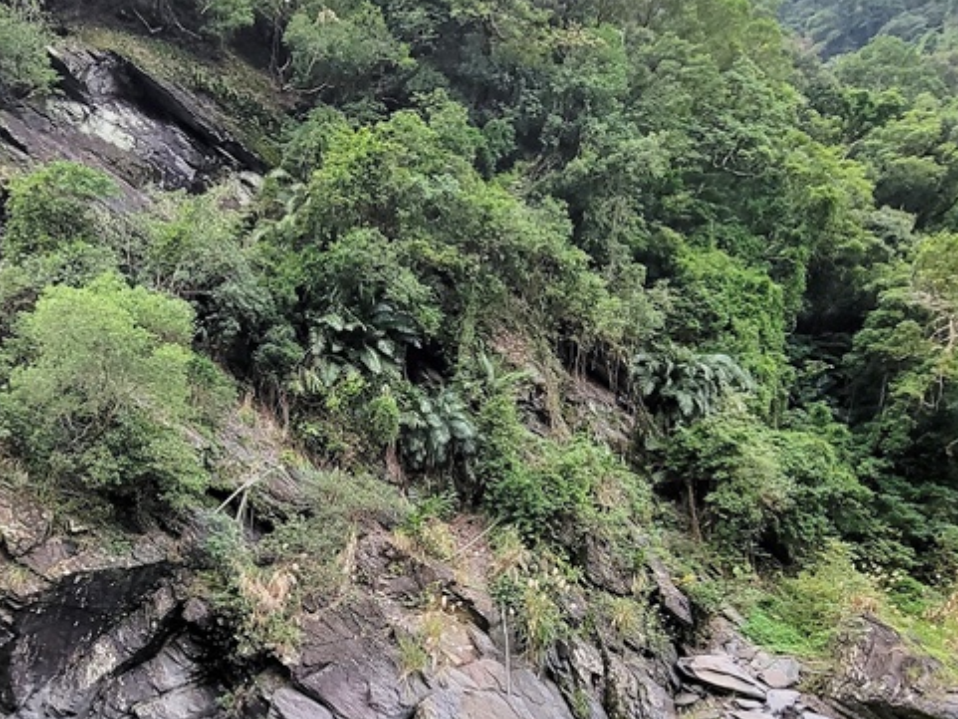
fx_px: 747
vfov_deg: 48.8
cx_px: 299
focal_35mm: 27
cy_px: 564
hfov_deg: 63.2
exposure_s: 1/59
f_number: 2.2
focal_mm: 2.2
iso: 200
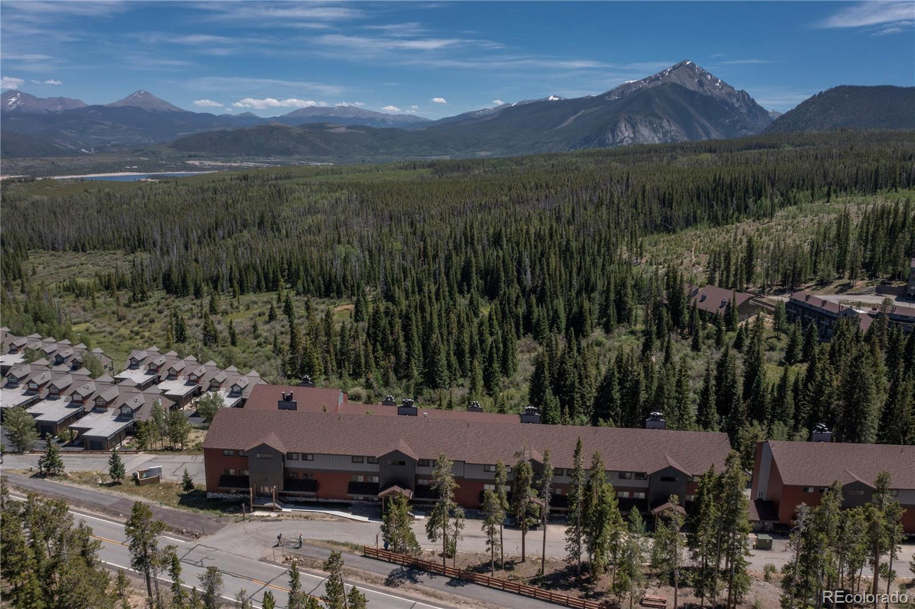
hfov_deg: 65.5
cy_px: 304
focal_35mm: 28
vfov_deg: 46.4
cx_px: 458
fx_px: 711
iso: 100
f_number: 7.1
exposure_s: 1/500
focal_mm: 10.26
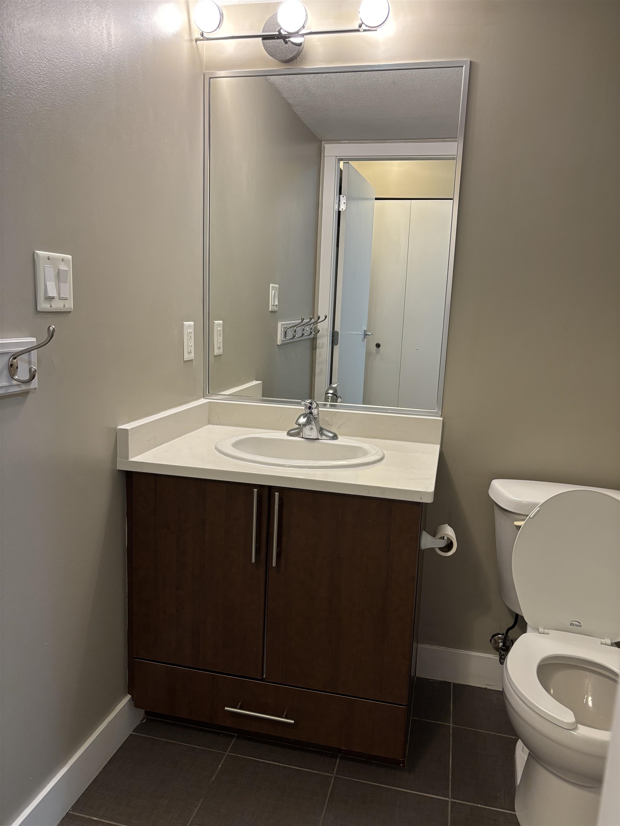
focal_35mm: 26
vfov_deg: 67.3
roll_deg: -3.3
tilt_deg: -10.6
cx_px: 310
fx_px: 621
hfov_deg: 53.1
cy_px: 413
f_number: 1.6
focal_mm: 5.96
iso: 160
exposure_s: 1/60
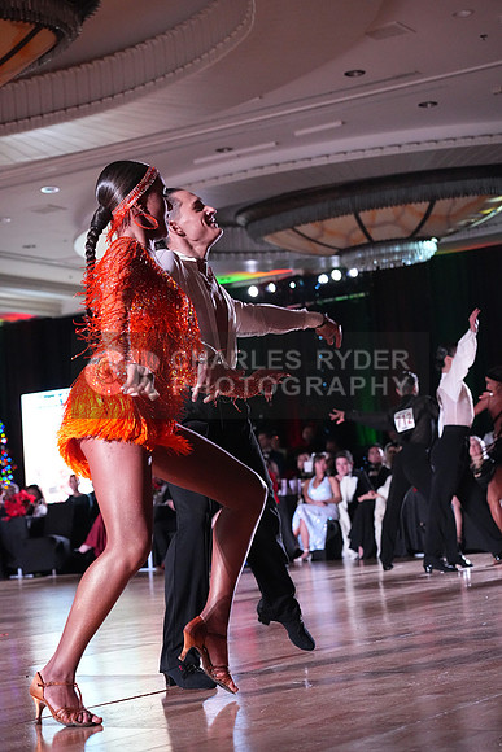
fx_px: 1463
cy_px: 376
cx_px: 251
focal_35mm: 70
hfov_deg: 19.5
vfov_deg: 28.8
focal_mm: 70
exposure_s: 1/400
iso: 10000
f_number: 5
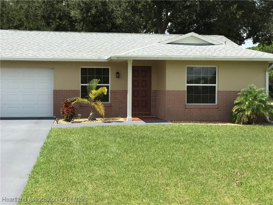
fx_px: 450
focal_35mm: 57
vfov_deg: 25.7
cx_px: 136
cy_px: 102
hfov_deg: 33.8
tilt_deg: -1.4
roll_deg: -1.1
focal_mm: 6.6
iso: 20
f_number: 2.8
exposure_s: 1/894
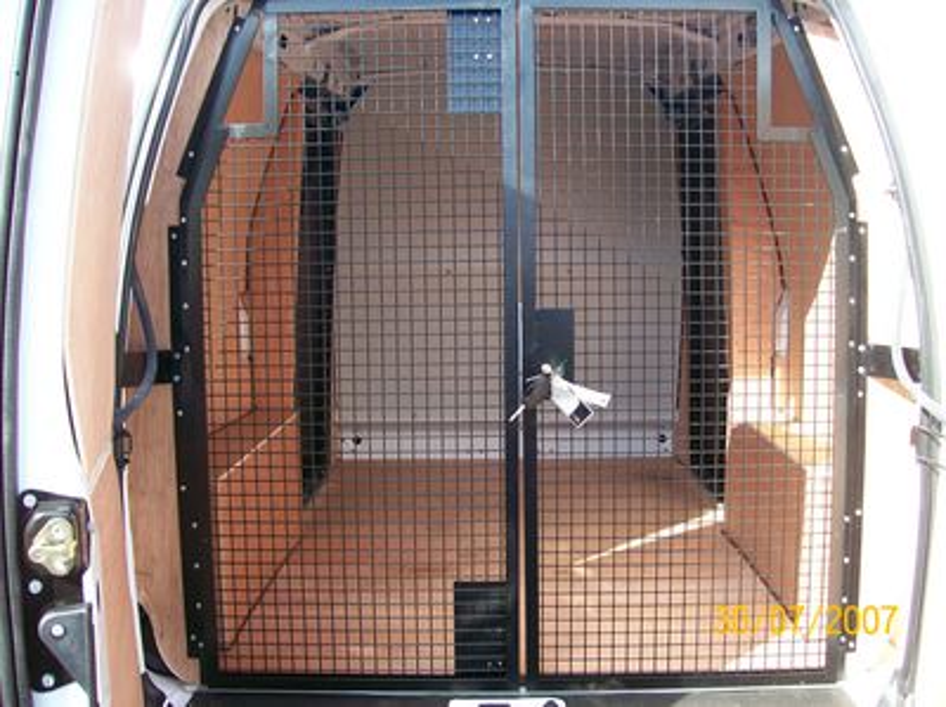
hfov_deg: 51.4
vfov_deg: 39.6
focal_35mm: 36
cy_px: 354
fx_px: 983
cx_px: 473
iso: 80
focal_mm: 6
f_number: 2.7
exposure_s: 1/213
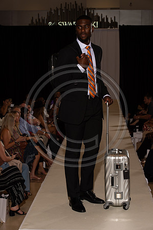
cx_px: 76
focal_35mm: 80
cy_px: 115
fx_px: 511
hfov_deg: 17.0
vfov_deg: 25.4
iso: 800
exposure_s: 1/250
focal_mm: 80
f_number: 9
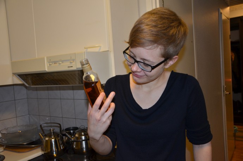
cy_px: 80
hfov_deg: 53.2
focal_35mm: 36
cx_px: 122
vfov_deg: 36.7
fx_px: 242
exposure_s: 1/60
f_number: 3.8
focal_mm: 24
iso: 800
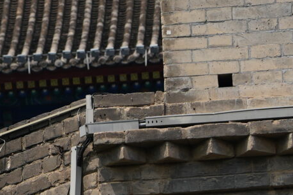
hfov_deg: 3.5
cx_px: -183
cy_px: 83
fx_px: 4761
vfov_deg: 2.4
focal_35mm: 585
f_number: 5
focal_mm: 105
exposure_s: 1/800
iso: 100
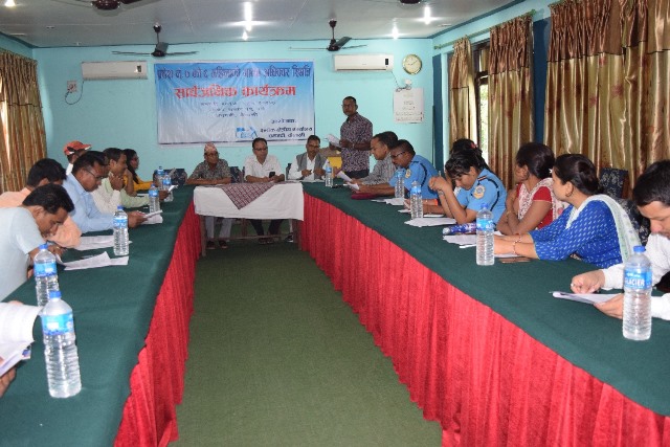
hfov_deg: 51.3
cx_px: 335
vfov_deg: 35.5
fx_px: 698
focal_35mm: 38
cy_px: 224
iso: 1600
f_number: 4
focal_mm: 25
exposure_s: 1/60
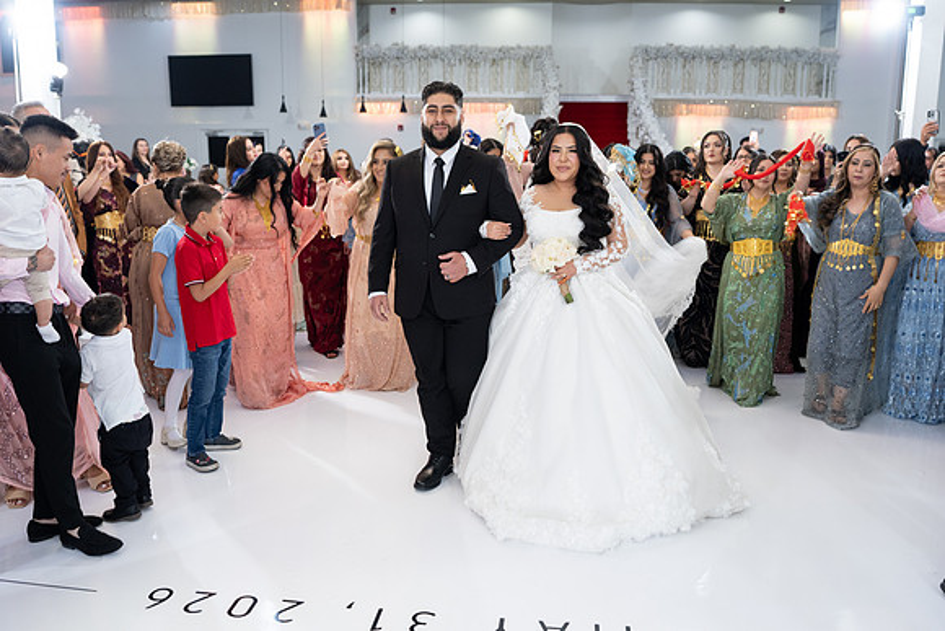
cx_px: 472
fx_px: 735
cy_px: 316
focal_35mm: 28
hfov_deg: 65.5
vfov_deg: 46.4
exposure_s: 1/160
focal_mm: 28
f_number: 2.8
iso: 800
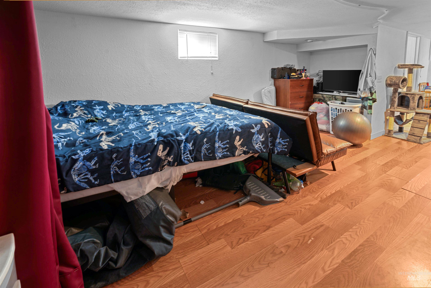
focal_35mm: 16
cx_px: 216
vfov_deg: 73.8
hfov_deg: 96.7
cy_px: 144
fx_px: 192
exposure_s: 30
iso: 100
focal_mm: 16
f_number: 12
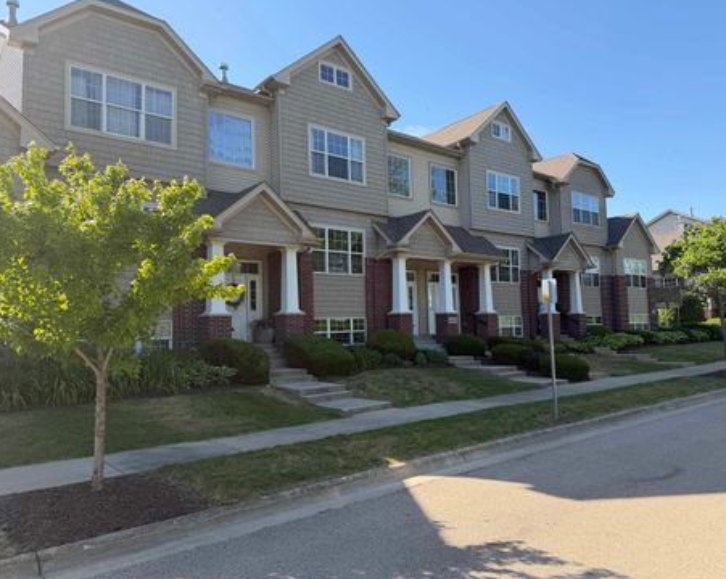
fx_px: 558
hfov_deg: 65.9
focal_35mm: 26
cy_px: 284
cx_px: 396
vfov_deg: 54.9
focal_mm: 6.76
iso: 80
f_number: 1.78
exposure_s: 1/1855
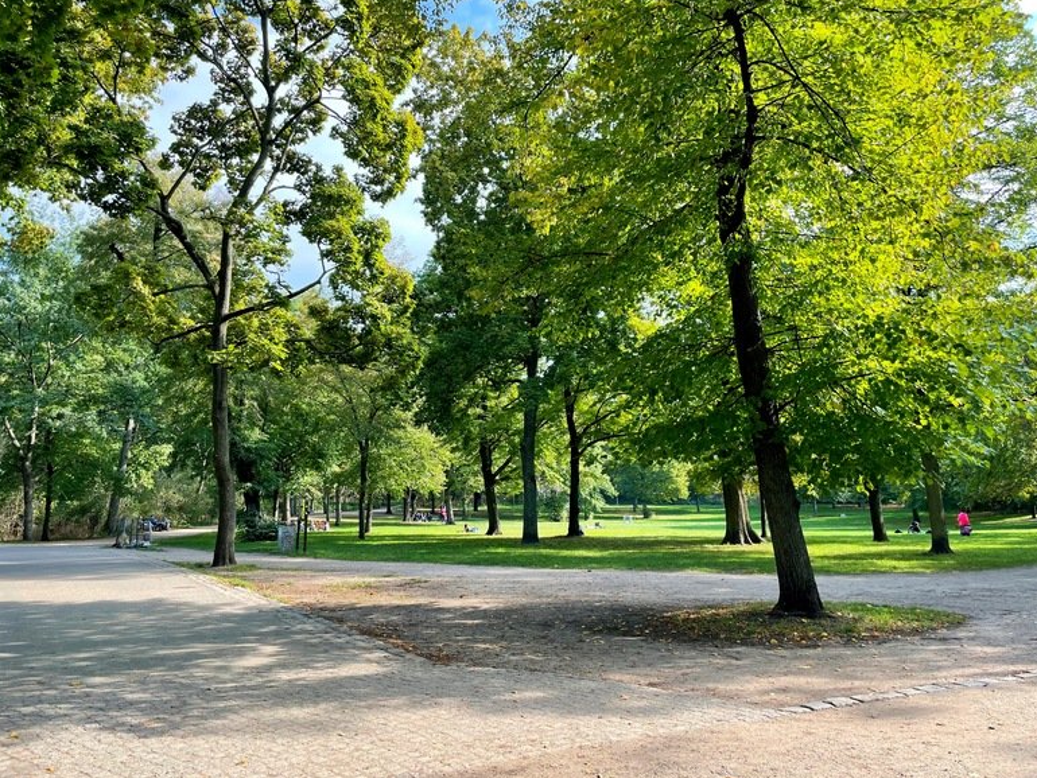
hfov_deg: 65.3
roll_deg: +1.1
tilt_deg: +9.2
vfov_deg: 51.4
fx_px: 809
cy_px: 380
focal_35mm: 27
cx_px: 506
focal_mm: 4.2
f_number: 1.6
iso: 32
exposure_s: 1/543
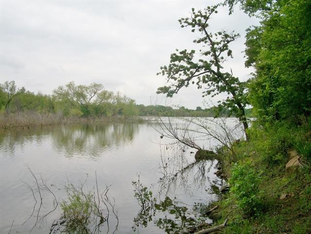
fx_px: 314
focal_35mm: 35
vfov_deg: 40.7
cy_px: 117
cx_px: 156
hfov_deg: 52.6
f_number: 5.6
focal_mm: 6.3
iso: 80
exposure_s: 1/400
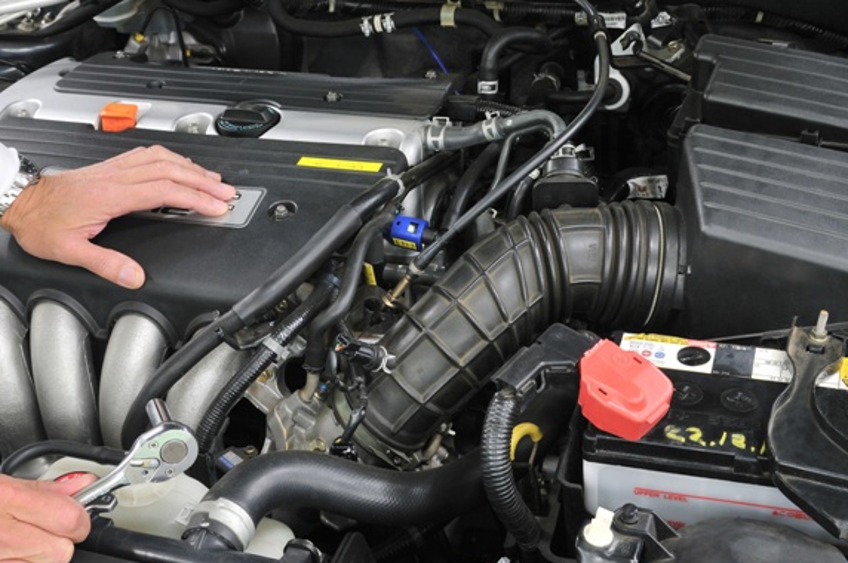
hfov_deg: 34.6
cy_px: 233
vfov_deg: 23.4
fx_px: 1358
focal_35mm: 58
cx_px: 348
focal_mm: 27
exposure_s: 1/1.67
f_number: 8
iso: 200
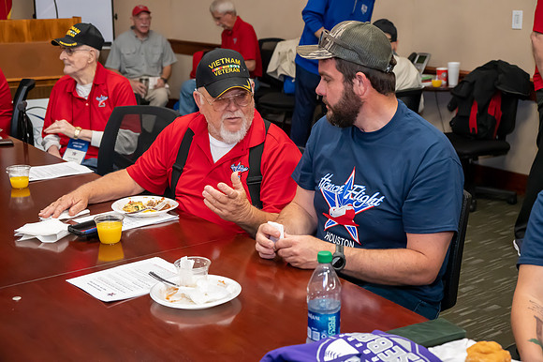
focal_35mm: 51
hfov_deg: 38.9
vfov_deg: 26.5
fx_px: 769
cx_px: 272
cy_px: 181
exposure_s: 1/160
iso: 10000
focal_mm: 51
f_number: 5.6
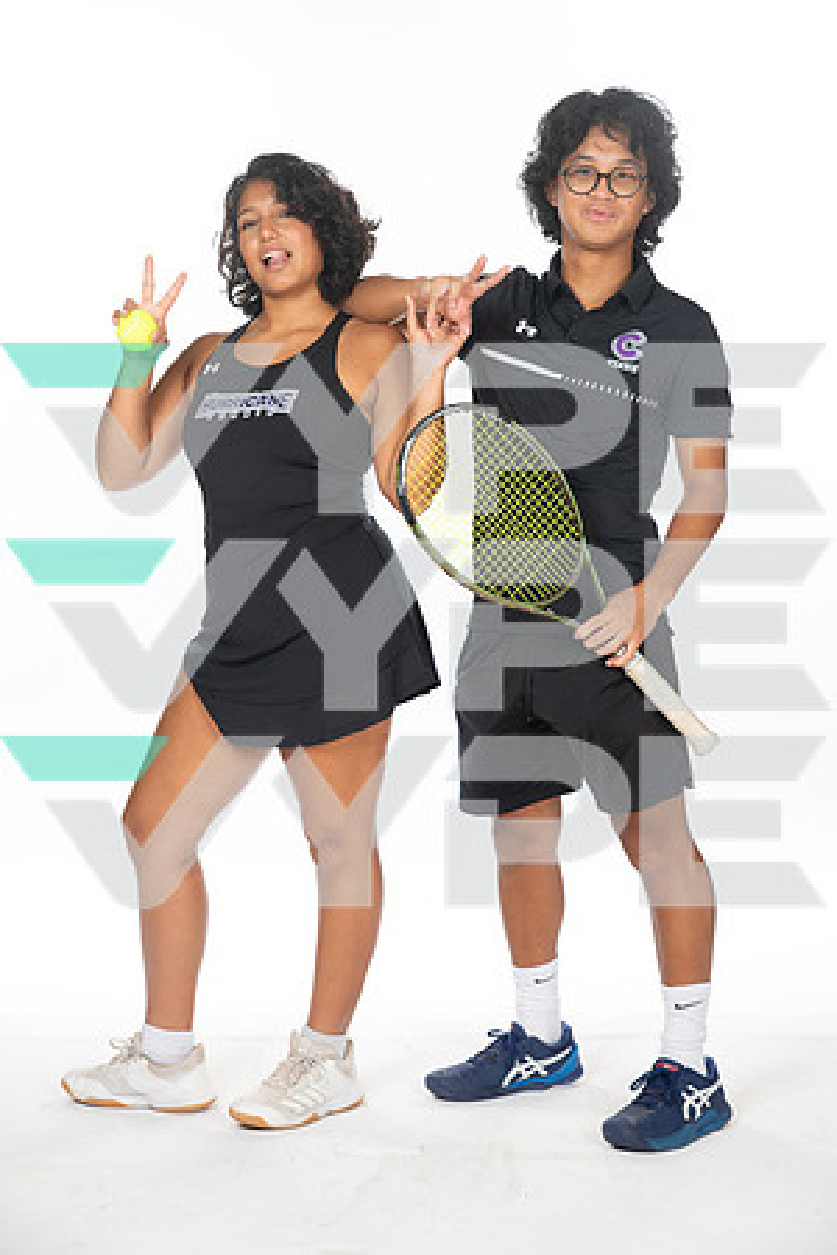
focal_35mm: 65
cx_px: 418
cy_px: 628
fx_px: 2267
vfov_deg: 31.0
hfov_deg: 20.9
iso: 800
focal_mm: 65
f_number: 7.1
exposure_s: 1/320
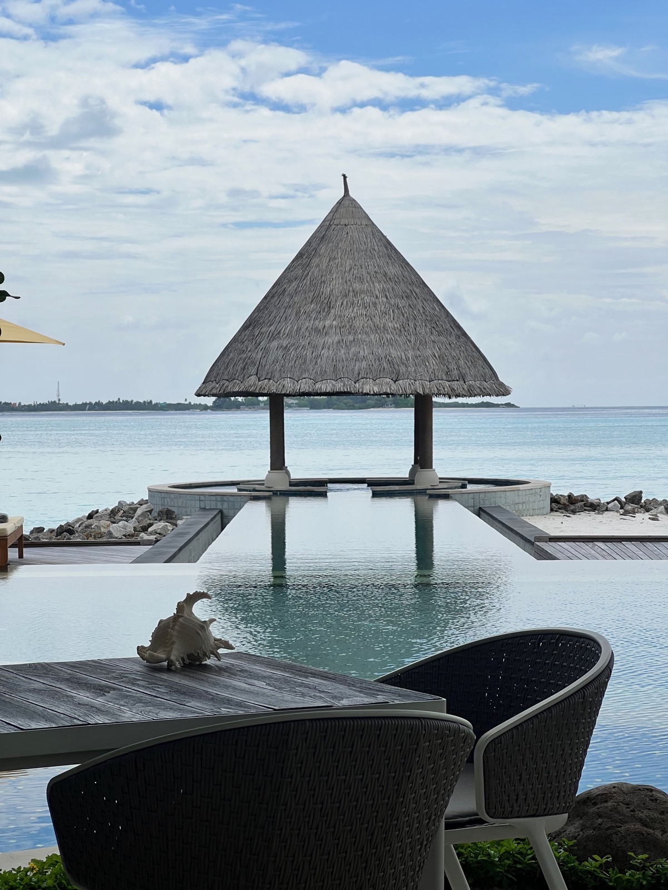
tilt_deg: -1.5
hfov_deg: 19.1
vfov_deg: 25.3
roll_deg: +0.3
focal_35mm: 77
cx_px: 334
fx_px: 1981
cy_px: 445
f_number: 2.8
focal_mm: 9
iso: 32
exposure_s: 1/1263
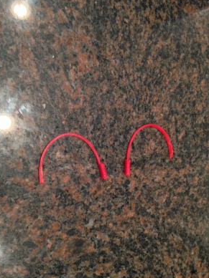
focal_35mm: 34
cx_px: 103
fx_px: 274
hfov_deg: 41.8
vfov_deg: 54.0
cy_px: 140
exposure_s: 1/20
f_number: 2.4
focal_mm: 4.12
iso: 250
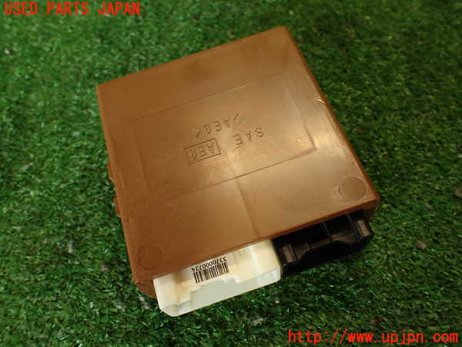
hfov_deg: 60.0
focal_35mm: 30
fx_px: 400
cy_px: 174
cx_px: 231
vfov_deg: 46.8
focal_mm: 5.4
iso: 160
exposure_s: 1/60
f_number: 2.3
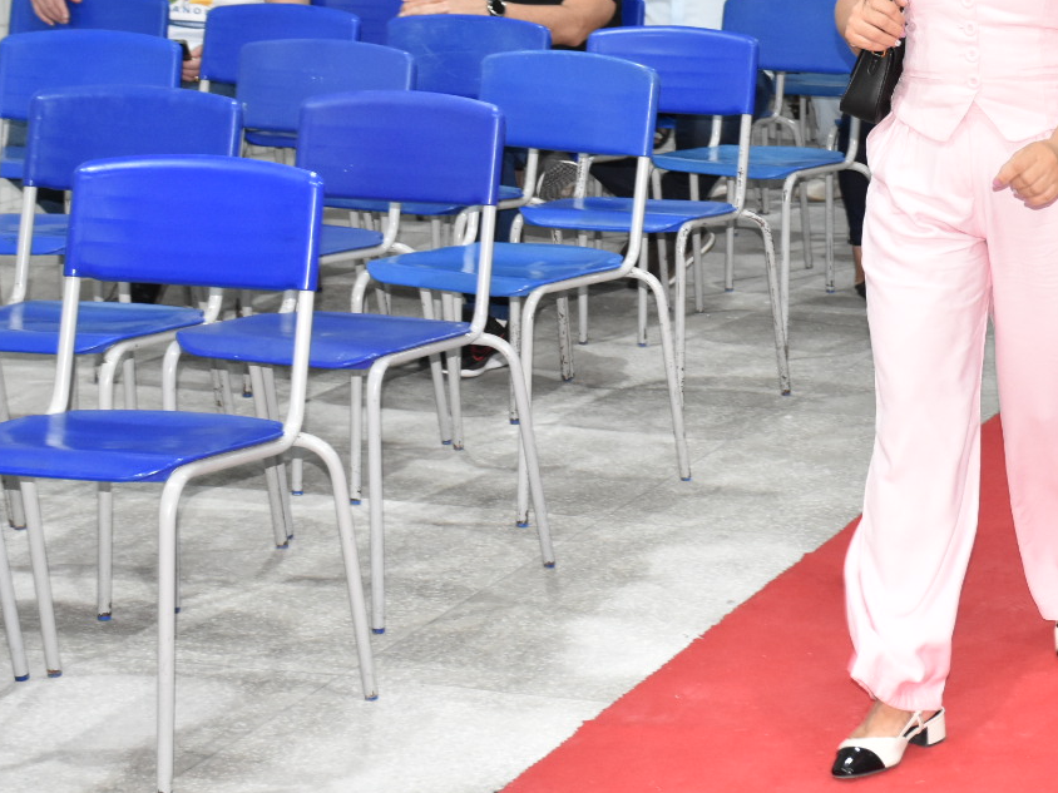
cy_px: 159
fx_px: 2962
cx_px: 958
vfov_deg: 15.2
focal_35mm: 97
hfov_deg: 19.9
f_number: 5.6
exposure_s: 1/100
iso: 1600
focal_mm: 35
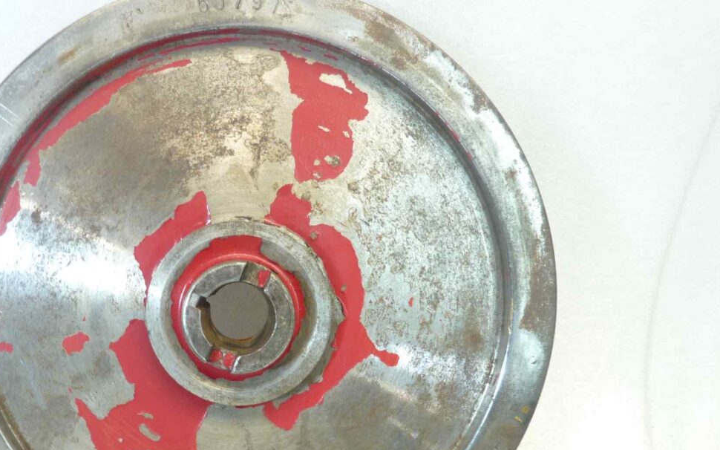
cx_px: 250
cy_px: 370
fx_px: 804
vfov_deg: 30.4
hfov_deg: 47.6
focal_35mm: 41
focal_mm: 4.1
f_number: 3.3
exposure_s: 1/13
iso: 80
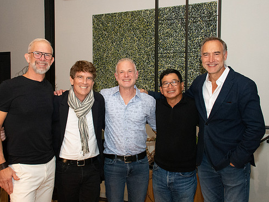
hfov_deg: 42.9
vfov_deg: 32.9
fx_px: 342
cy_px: 102
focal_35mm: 44
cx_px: 129
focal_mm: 26
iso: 5000
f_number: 11
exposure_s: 1/125
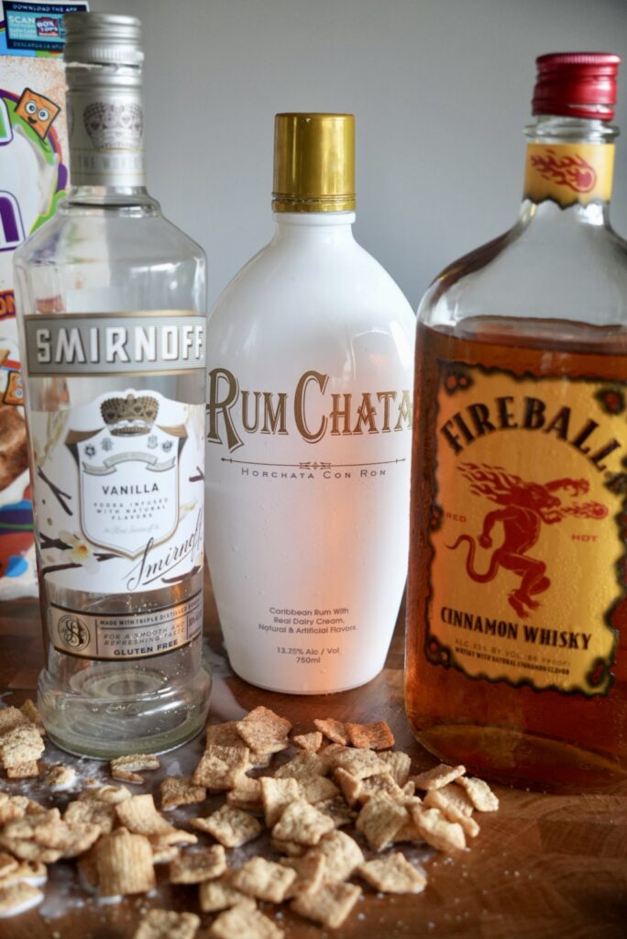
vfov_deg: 45.9
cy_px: 470
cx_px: 314
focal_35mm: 42
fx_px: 1107
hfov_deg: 31.6
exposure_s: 1/125
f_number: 3.2
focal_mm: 28.3
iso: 1600
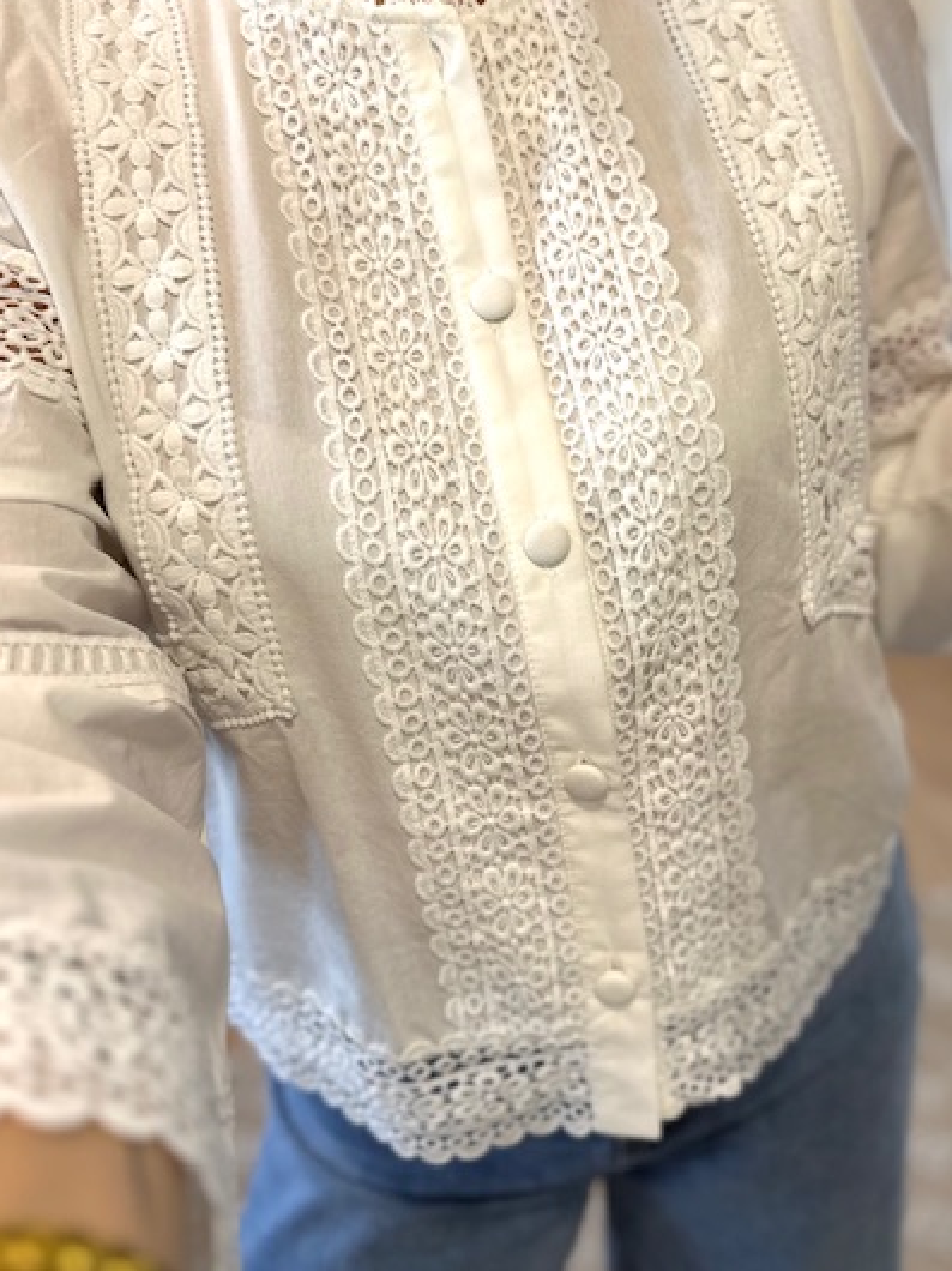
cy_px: 580
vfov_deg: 61.6
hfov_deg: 48.0
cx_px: 547
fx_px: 1064
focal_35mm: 29
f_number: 1.78
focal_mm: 6.86
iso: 125
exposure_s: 1/100
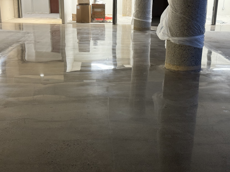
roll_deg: -1.7
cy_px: 86
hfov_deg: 39.7
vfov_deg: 30.3
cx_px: 115
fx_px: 319
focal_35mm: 48
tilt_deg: -17.4
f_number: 1.78
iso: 400
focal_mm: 6.86
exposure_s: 1/40
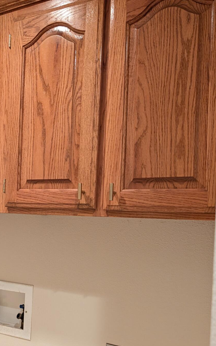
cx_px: 60
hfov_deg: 33.1
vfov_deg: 51.0
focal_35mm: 38
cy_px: 217
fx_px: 358
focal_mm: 6.9
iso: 400
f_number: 1.68
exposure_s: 1/60
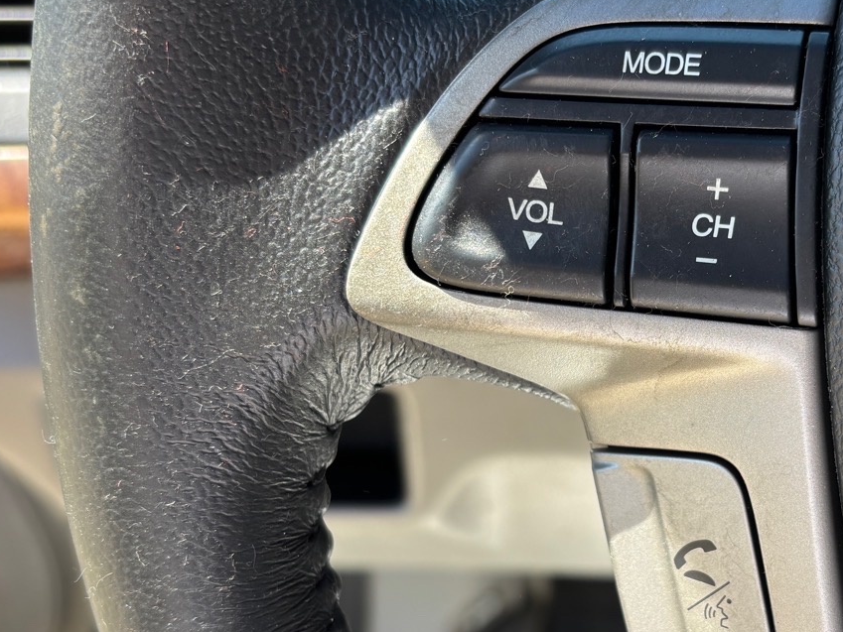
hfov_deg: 38.1
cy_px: 398
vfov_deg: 29.6
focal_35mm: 49
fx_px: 1193
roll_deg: +1.5
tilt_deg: -27.0
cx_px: 609
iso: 50
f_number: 1.6
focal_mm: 5.96
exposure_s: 1/403
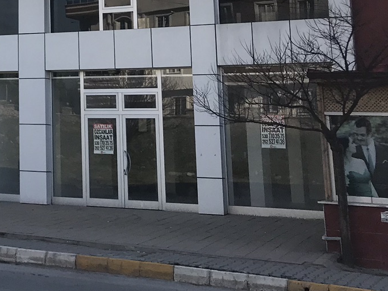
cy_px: -57
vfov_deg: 16.8
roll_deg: -1.3
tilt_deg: +12.0
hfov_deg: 21.3
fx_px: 941
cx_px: -103
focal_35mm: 84
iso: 20
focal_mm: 3.99
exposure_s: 1/1330
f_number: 1.8
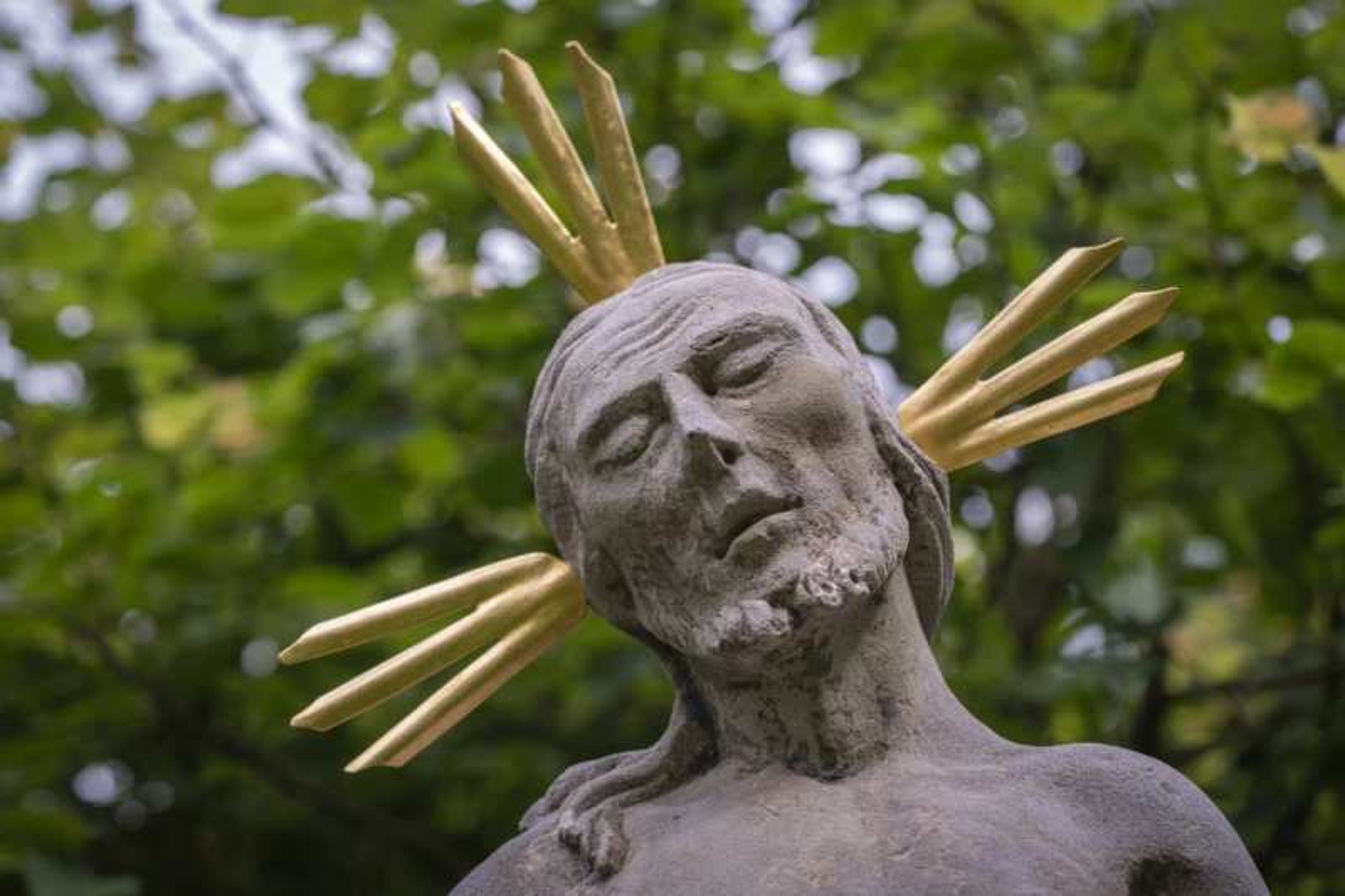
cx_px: 672
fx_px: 3922
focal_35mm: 105
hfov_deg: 19.5
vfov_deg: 13.0
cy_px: 448
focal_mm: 105
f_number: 5.6
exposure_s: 1/500
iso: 320
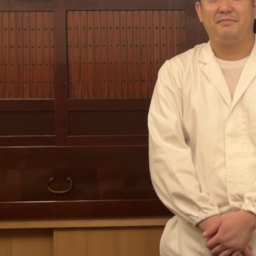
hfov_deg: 25.5
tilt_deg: +2.1
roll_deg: -0.1
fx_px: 494
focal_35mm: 59
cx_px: 323
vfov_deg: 29.0
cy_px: 100
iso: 125
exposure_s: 1/50
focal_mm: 5.7
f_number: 1.5
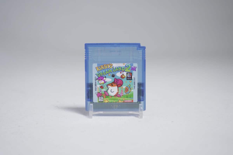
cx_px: 116
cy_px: 78
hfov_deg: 39.6
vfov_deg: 27.0
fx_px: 324
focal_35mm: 50
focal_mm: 50
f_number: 5.6
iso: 640
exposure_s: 1/30
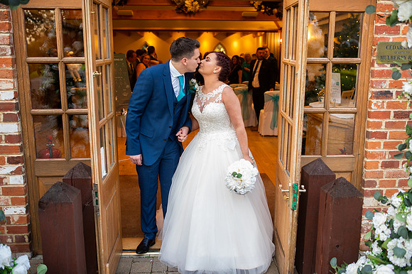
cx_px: 206
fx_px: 408
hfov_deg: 53.5
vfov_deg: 37.1
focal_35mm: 36
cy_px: 137
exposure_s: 1/250
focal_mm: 35
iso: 640
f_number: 2.5
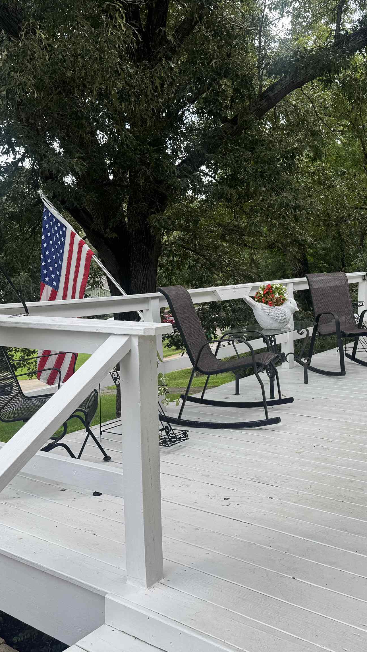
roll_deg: +0.3
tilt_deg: -7.6
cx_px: 204
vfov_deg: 56.6
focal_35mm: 35
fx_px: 605
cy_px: 326
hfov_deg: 33.7
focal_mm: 6.76
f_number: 1.78
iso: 80
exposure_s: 1/1193
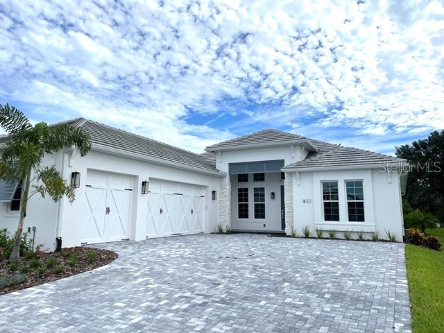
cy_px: 166
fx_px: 333
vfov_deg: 53.1
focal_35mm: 26
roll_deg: -0.5
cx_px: 222
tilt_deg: +9.6
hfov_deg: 67.3
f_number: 1.6
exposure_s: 1/6135
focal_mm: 4.2
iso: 32
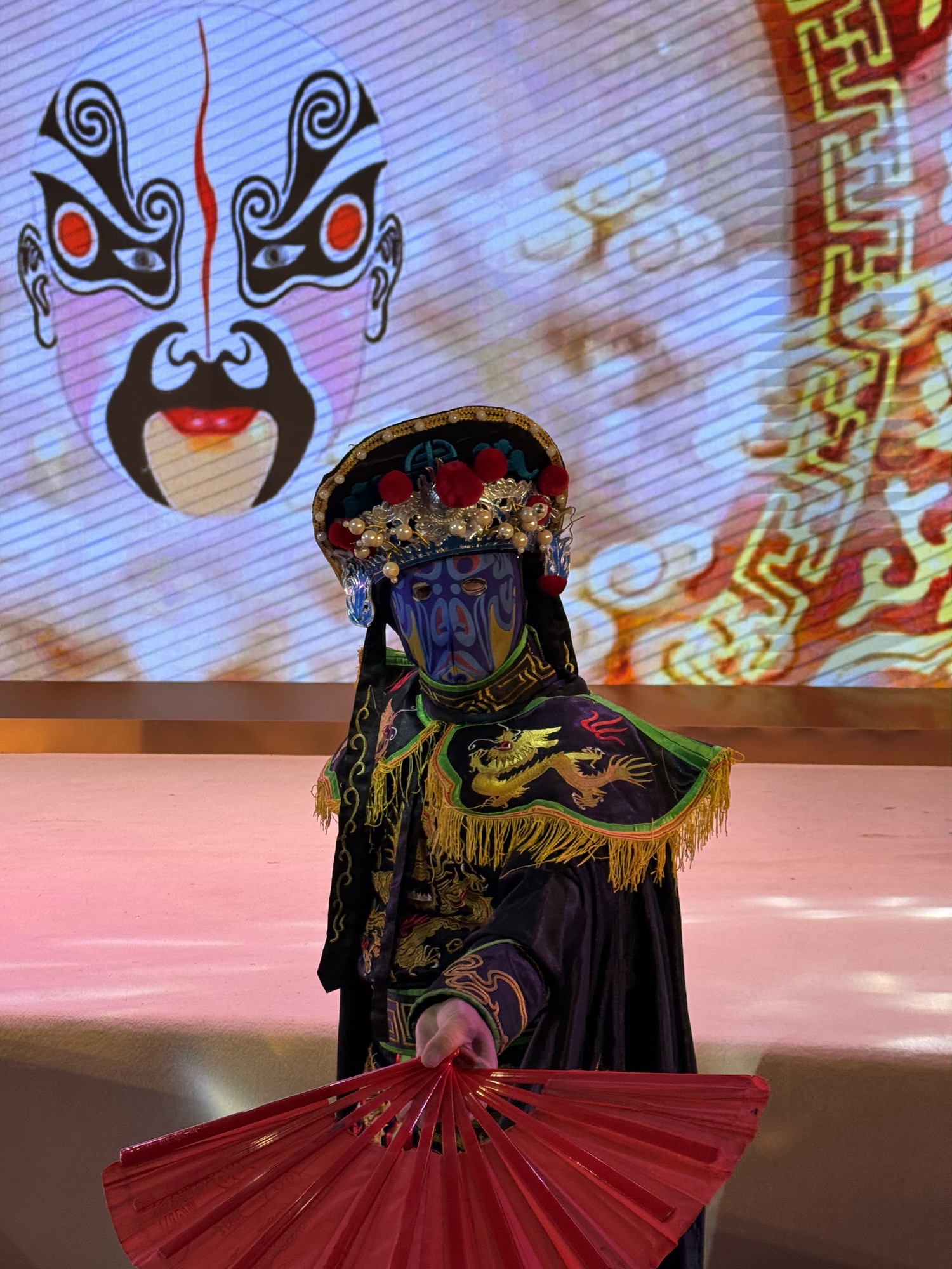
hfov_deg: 30.3
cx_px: 476
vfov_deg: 39.7
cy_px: 634
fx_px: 1760
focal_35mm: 48
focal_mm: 6.86
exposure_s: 1/182
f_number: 1.78
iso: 50
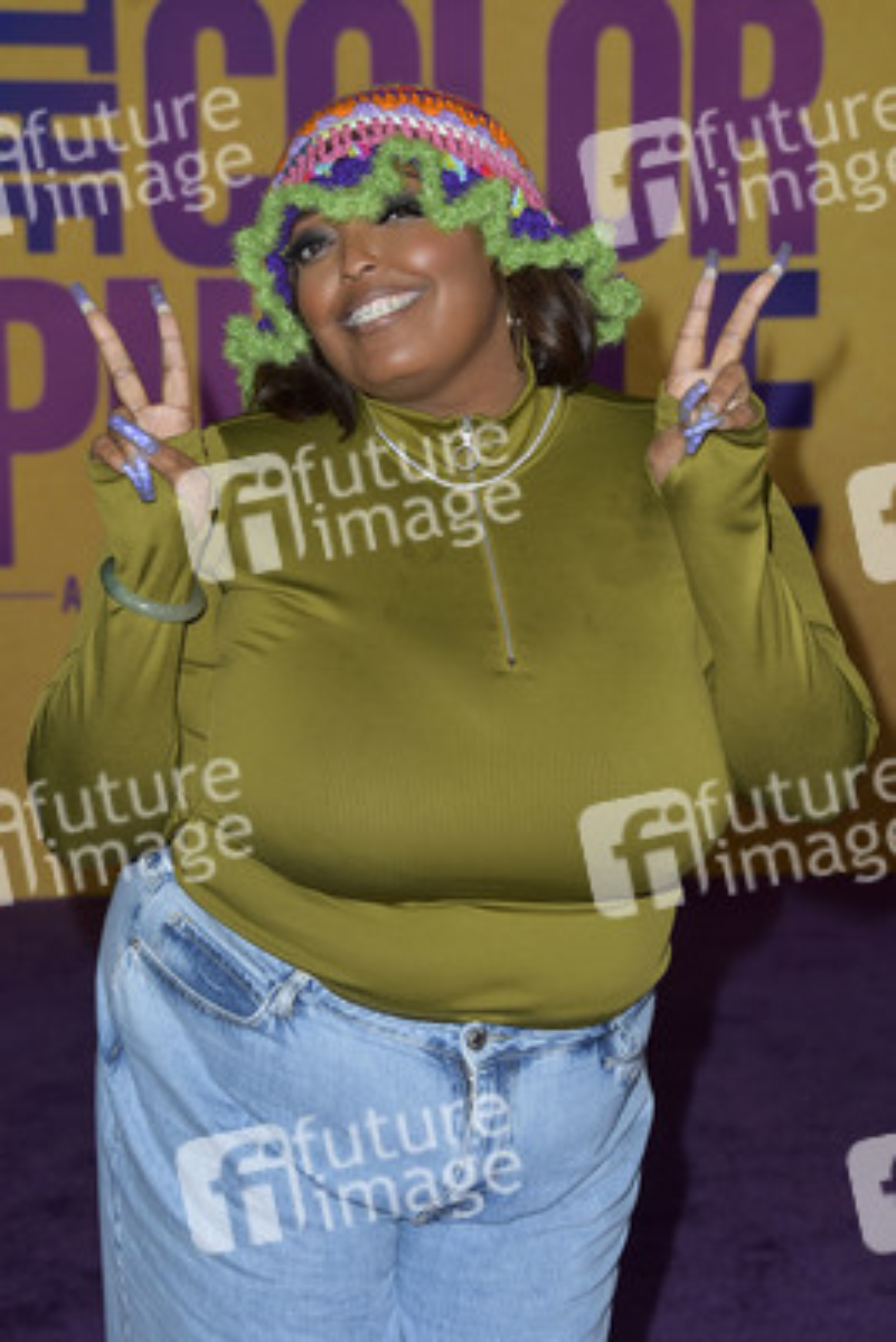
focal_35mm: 85
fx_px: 3170
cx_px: 448
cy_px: 671
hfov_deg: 16.1
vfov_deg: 23.9
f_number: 6.3
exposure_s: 1/250
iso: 320
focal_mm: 85
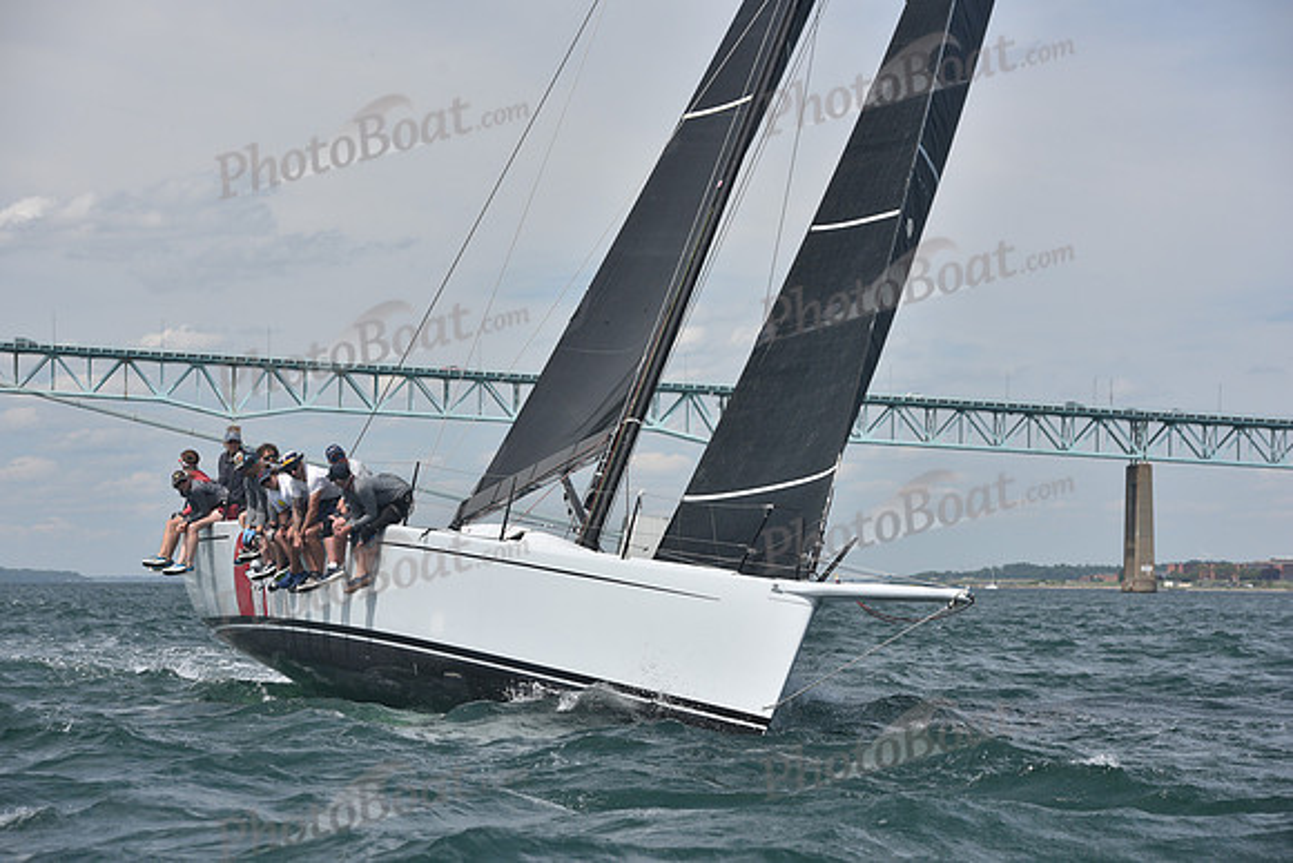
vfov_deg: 11.8
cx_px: 646
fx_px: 4167
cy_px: 432
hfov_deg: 17.6
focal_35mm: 116
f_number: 7.1
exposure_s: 1/800
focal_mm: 116
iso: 320
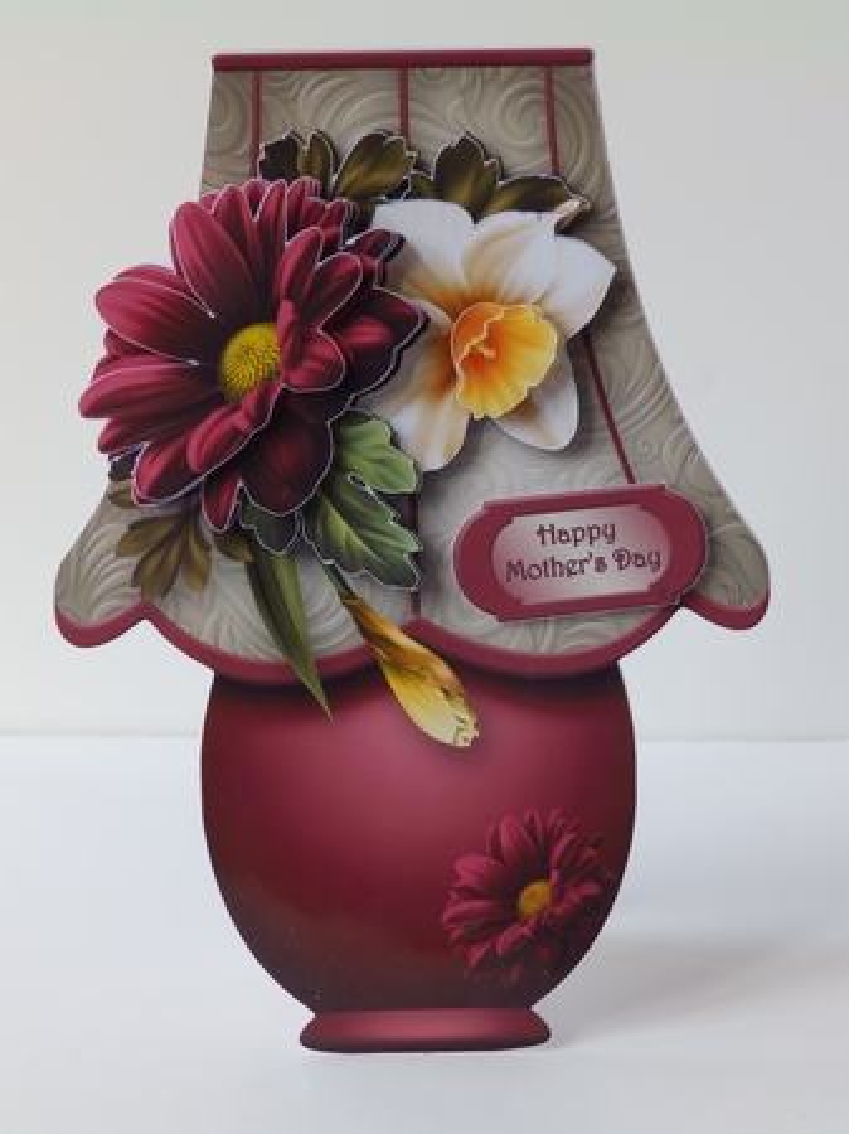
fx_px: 1964
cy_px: 567
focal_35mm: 60
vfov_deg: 32.2
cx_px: 424
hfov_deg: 24.4
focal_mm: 10.9
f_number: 4.6
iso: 80
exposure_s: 1/80
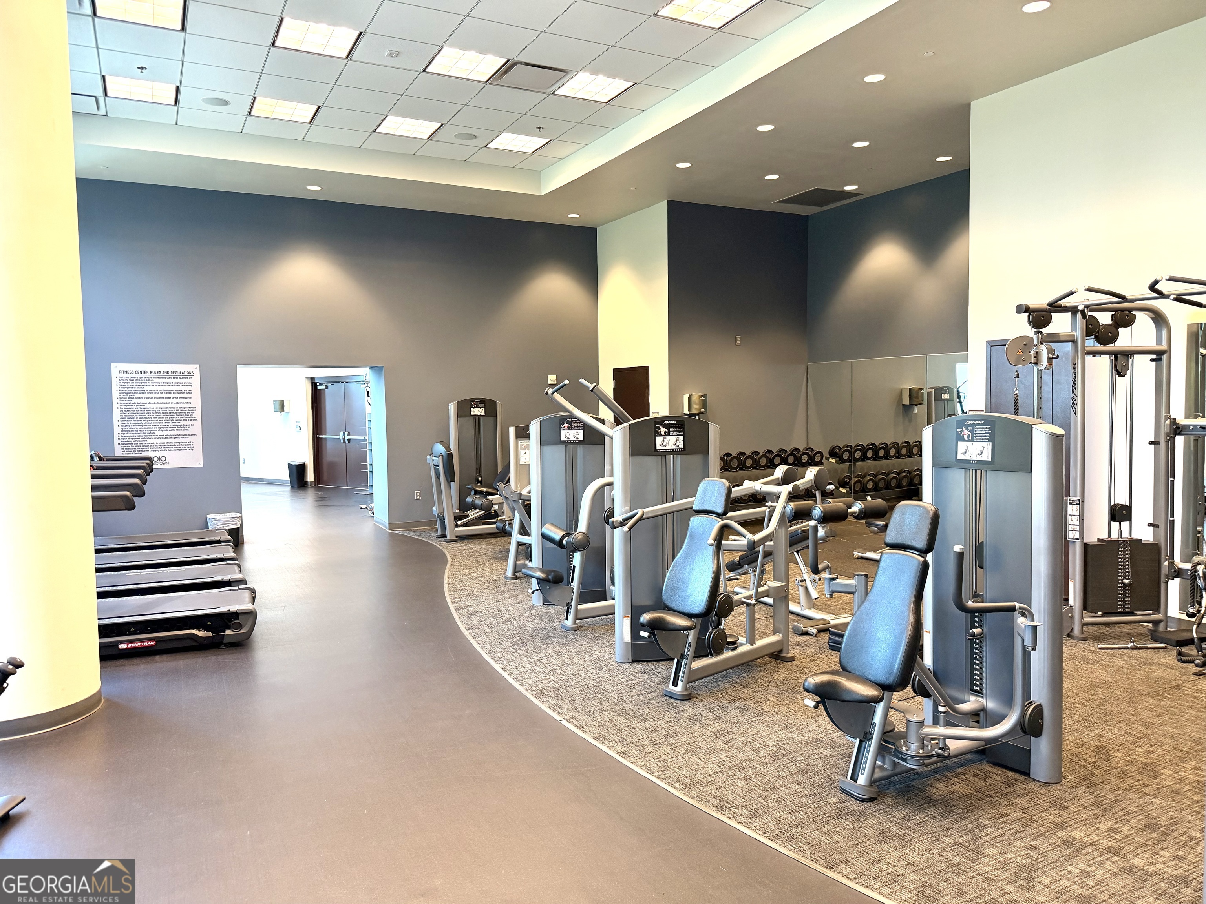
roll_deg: +1.2
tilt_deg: -4.7
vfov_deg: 56.8
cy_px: 452
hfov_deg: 71.6
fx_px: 836
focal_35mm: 24
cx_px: 603
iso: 200
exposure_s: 1/60
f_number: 1.78
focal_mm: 6.76
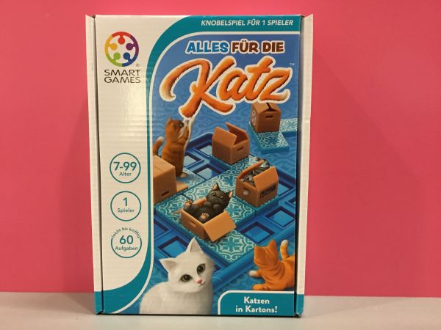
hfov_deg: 58.4
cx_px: 220
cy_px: 165
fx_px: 395
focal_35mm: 31
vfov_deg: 45.4
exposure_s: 1/33
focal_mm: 3.3
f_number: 2.4
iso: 160
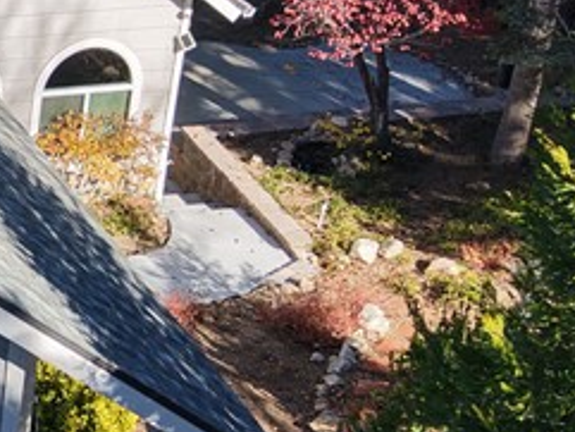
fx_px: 1695
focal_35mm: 102
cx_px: -279
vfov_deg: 14.5
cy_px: 200
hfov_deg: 17.4
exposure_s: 1/725
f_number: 1.8
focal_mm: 8.67
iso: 100
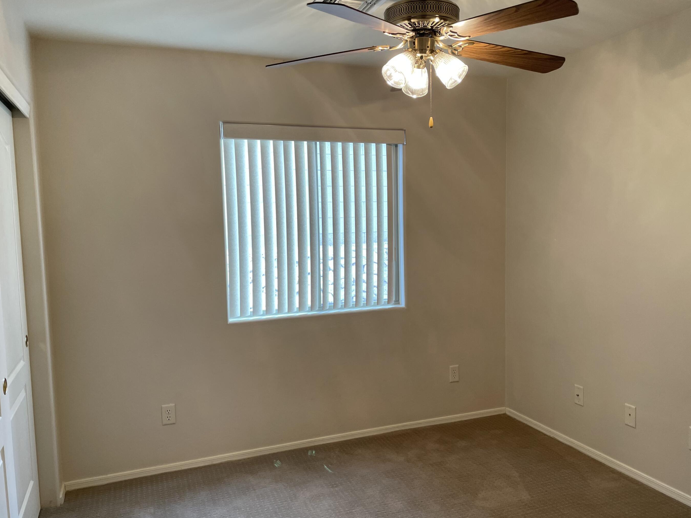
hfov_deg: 61.6
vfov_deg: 48.2
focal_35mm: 29
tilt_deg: -3.8
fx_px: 579
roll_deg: +1.5
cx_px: 360
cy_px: 272
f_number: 1.6
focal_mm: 4.2
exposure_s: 1/60
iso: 64
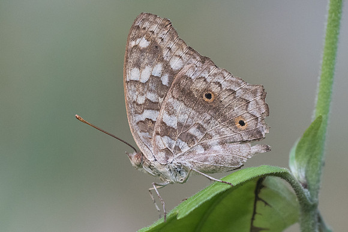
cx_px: 174
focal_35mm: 301
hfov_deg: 6.9
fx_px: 2905
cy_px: 105
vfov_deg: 4.6
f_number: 6.3
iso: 1000
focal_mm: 150
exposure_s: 1/160
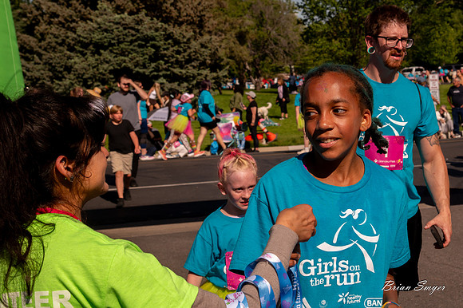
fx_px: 988
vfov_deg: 17.7
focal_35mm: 77
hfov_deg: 26.2
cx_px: 307
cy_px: 104
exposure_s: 1/1600
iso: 800
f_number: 11
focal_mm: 58
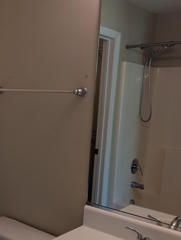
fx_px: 327
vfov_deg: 40.2
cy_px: 141
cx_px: 13
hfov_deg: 29.5
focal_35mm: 47
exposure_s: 1/60
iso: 69
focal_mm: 6.9
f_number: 1.68
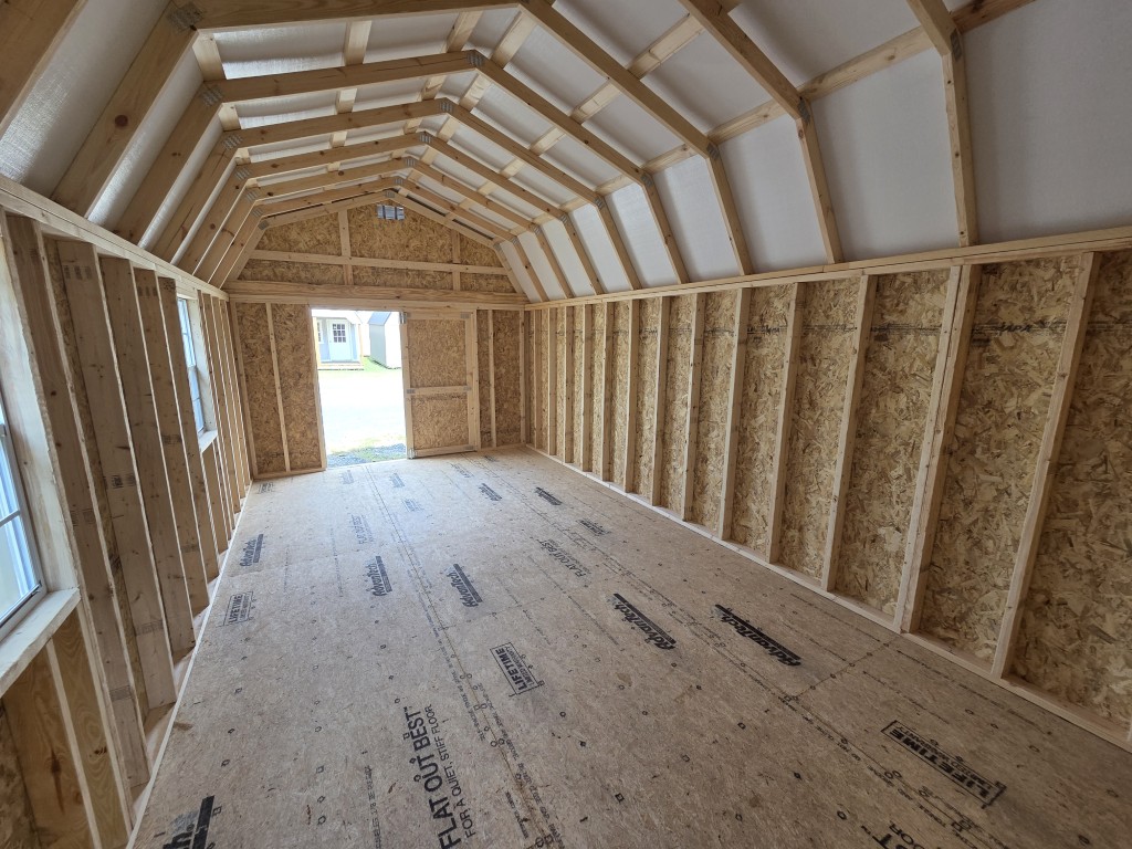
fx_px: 425
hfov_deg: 106.2
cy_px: 424
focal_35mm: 13
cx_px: 566
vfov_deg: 89.9
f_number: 2.2
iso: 80
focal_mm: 2.2
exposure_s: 1/120
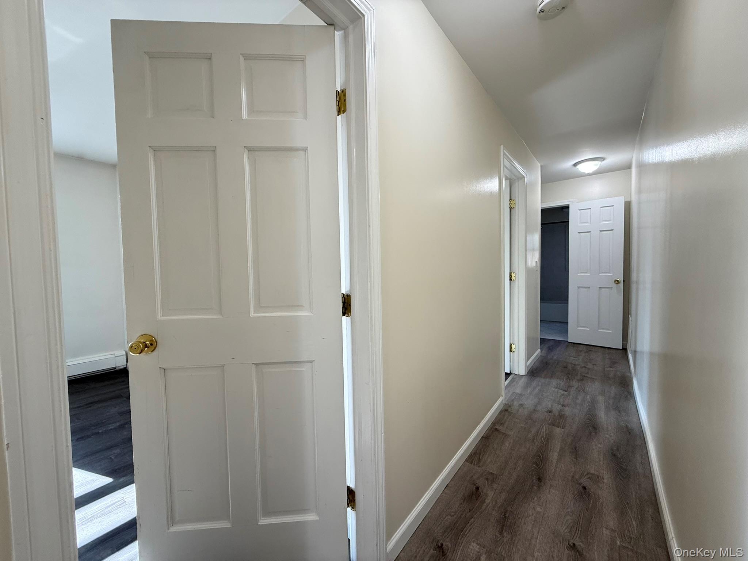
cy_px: 280
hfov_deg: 102.1
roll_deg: +1.5
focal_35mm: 14
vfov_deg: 85.7
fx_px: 303
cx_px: 374
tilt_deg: -1.7
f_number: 2.2
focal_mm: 2.22
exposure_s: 1/120
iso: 125
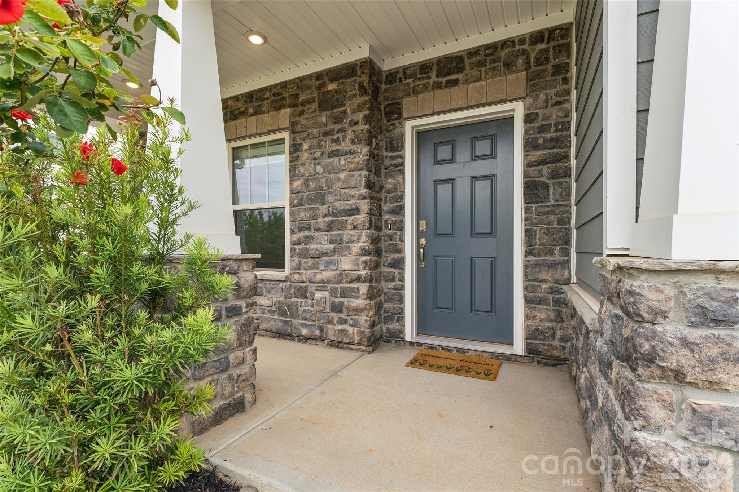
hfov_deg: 95.7
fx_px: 335
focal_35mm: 16
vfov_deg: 72.7
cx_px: 370
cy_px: 246
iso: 100
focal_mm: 16.3
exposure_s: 1/25
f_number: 9
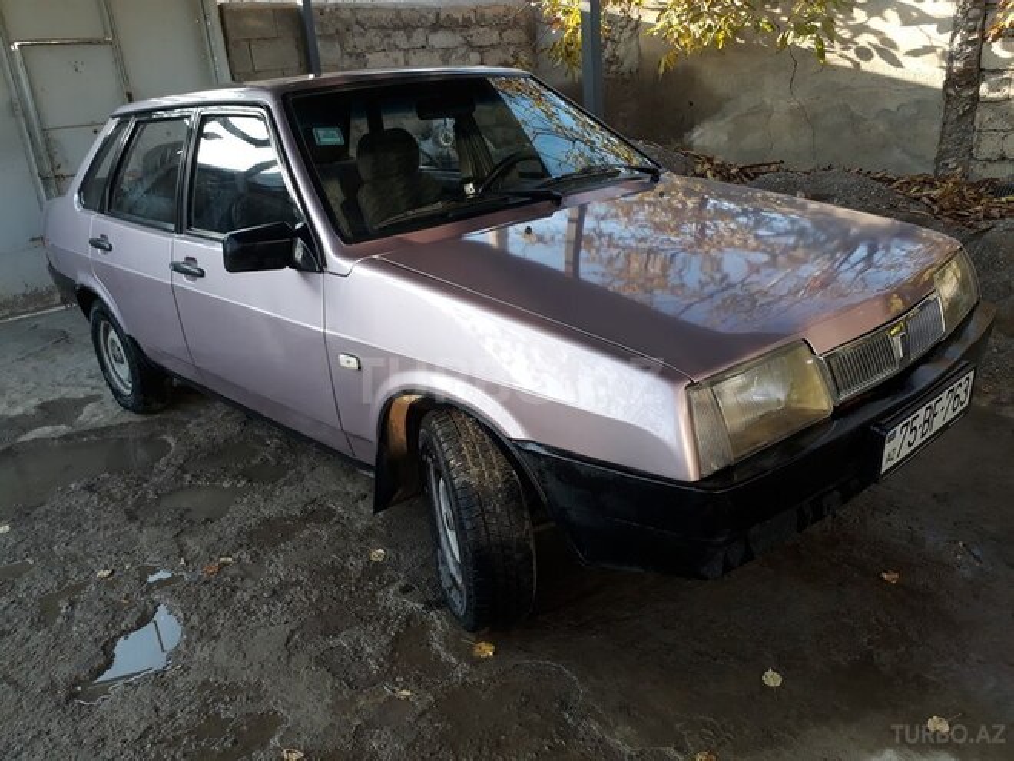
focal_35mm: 27
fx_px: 791
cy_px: 380
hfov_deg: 65.3
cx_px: 507
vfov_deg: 51.4
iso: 40
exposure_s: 1/125
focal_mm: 3.6
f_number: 1.9
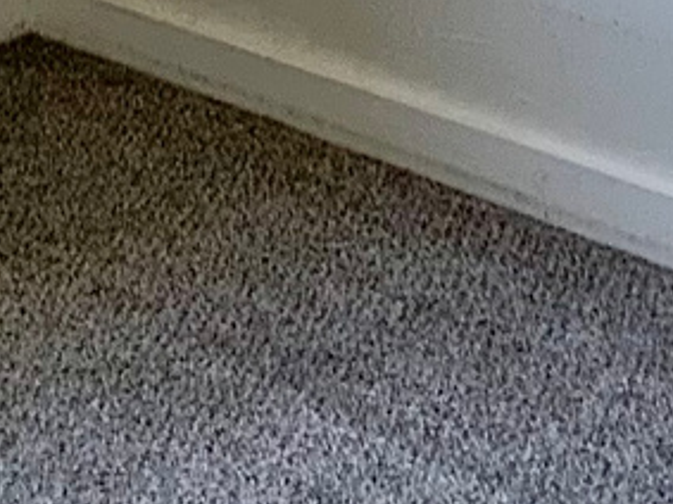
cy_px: -687
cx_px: -114
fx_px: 4081
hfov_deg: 9.3
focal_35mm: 210
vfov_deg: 6.7
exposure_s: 1/120
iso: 32
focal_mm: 3
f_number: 1.8
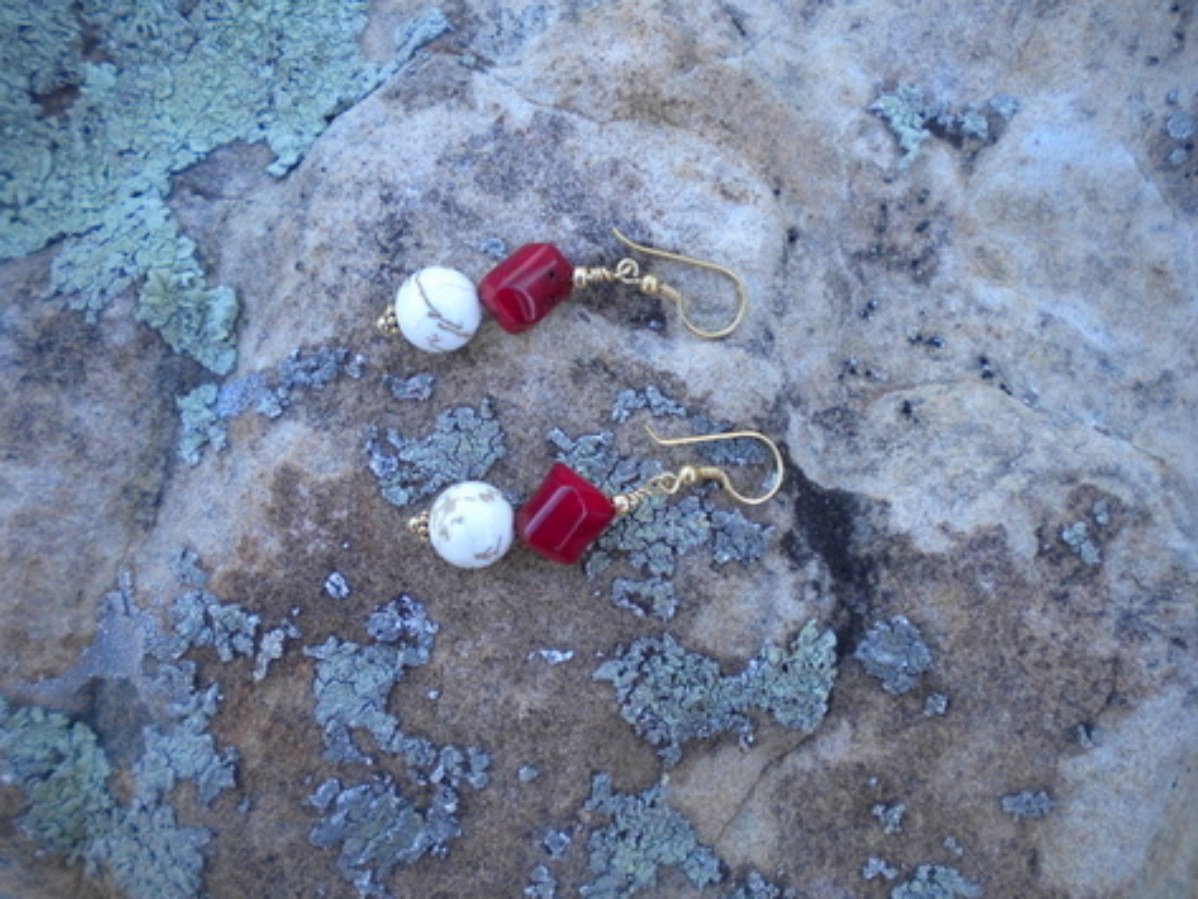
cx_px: 585
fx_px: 1281
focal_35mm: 37
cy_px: 434
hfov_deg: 50.1
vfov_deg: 38.7
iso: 80
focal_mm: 6.3
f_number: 3.1
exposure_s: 1/96.1
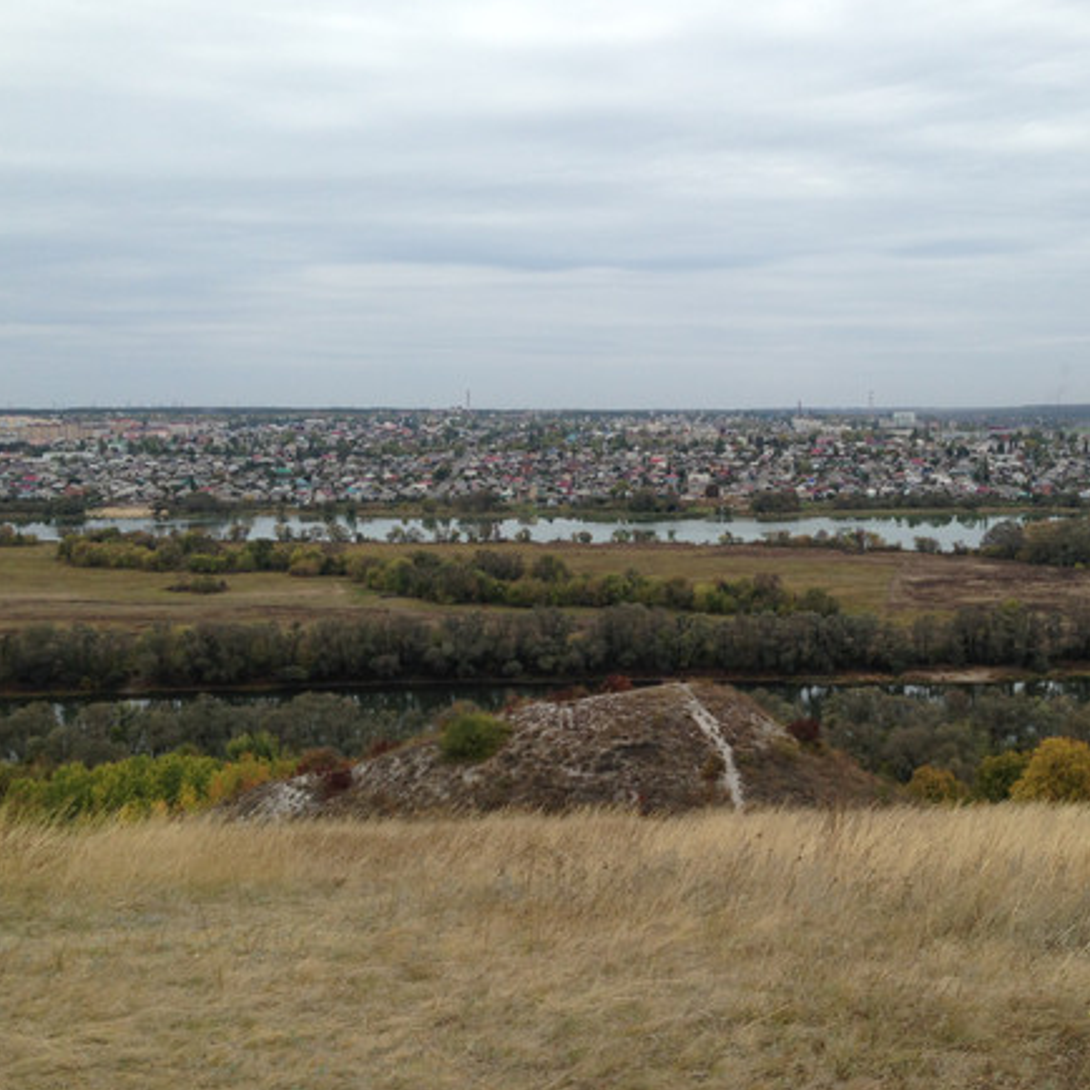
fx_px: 1532
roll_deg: +1.1
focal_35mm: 43
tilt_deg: -5.1
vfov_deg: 39.2
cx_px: 693
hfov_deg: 38.9
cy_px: 515
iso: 50
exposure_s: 1/935
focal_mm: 4.12
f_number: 2.4
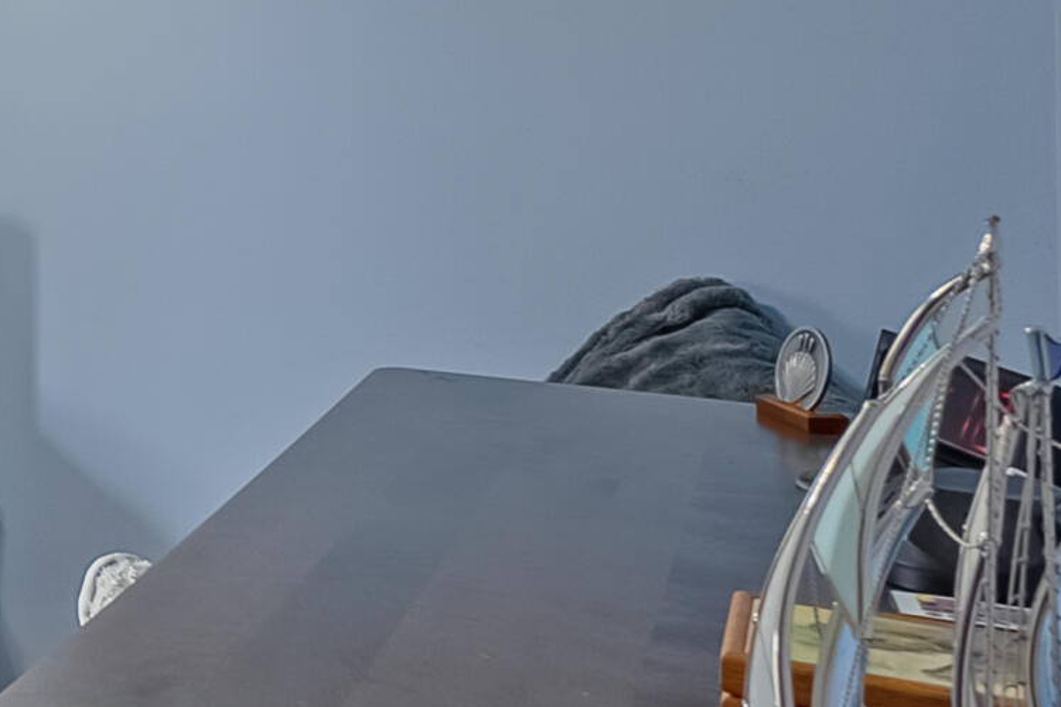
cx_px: -740
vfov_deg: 21.9
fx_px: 1768
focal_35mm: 60
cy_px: 23
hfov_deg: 22.8
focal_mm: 10
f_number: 8
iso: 400
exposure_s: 1/125
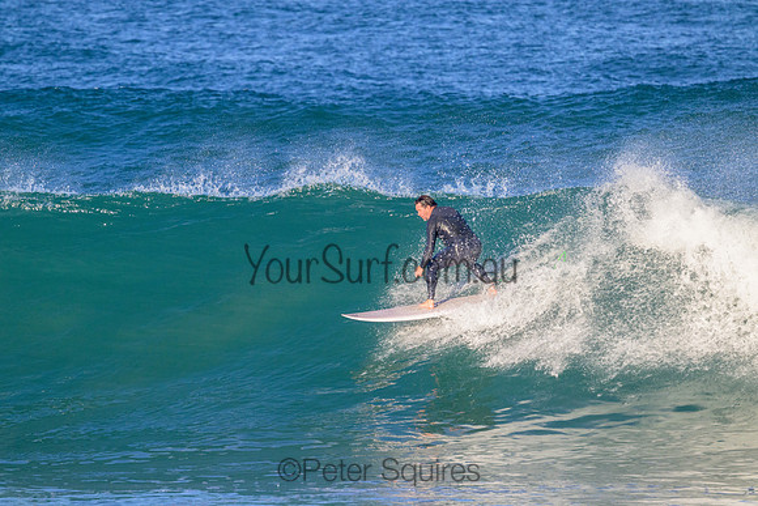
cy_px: 253
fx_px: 11583
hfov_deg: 3.7
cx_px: 379
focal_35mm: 550
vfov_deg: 2.5
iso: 2000
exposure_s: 1/2000
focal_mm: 550
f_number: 11
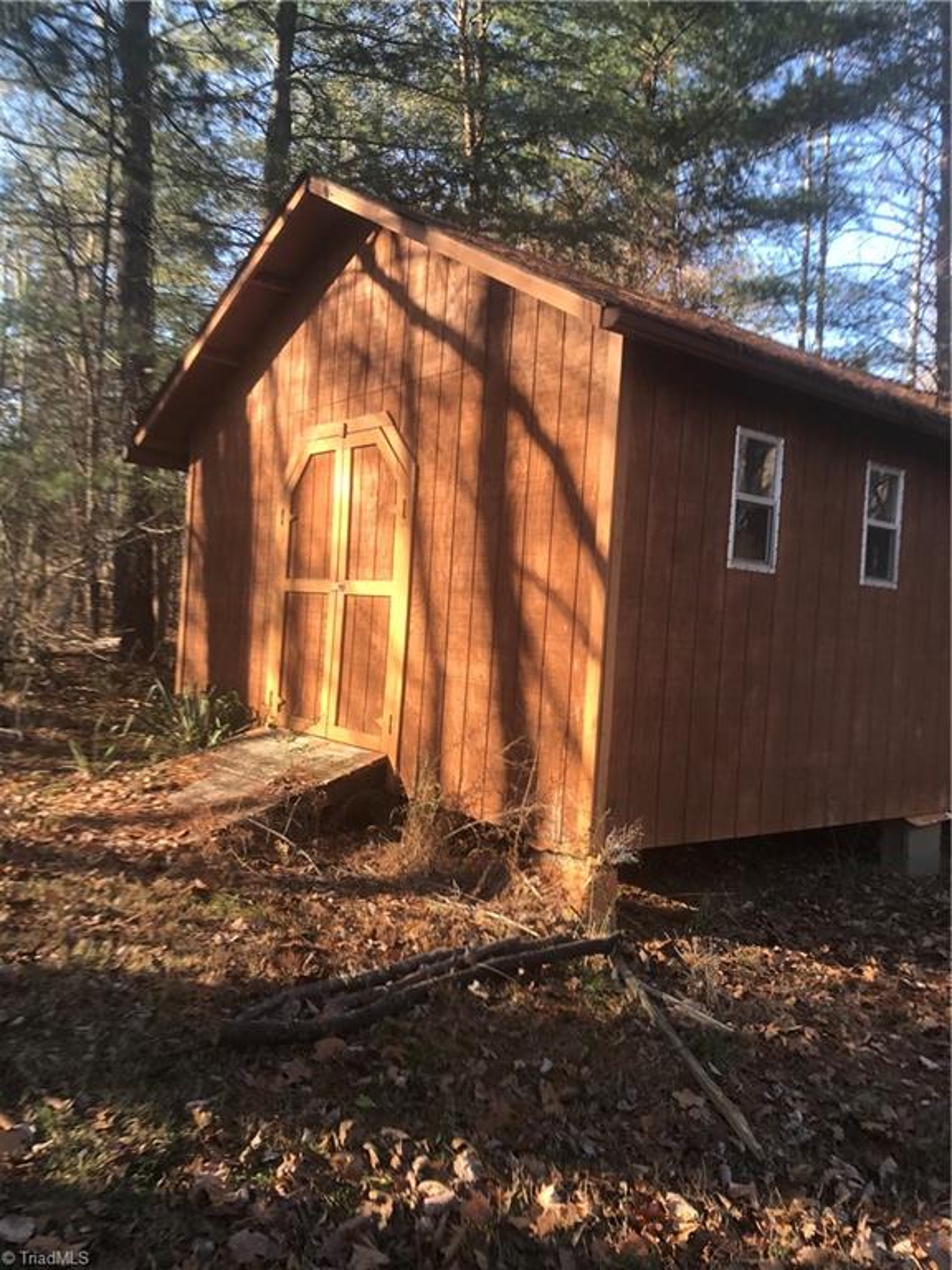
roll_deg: -1.2
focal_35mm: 28
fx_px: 1027
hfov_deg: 49.7
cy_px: 635
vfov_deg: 63.4
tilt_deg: -0.3
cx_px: 476
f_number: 1.8
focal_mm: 3.99
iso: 20
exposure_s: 1/232
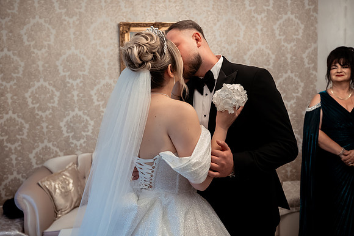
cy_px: 110
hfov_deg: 59.9
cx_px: 160
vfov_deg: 42.0
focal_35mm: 31
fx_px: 307
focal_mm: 28
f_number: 3.2
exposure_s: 1/200
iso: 3200
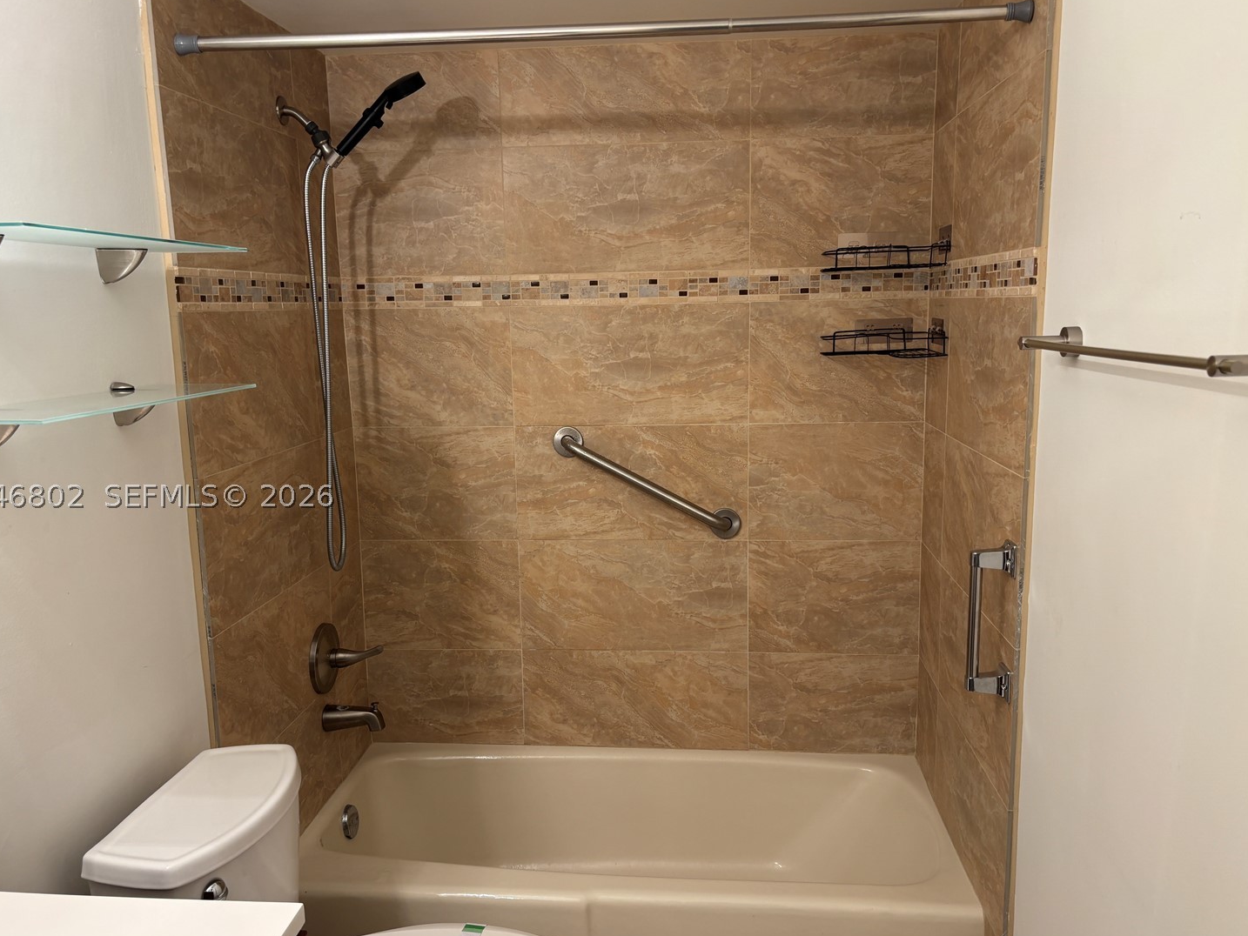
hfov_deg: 61.6
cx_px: 601
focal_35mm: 29
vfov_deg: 48.2
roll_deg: +1.0
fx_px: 1046
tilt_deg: -10.1
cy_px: 496
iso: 80
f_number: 1.6
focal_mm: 5.96
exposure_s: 1/60
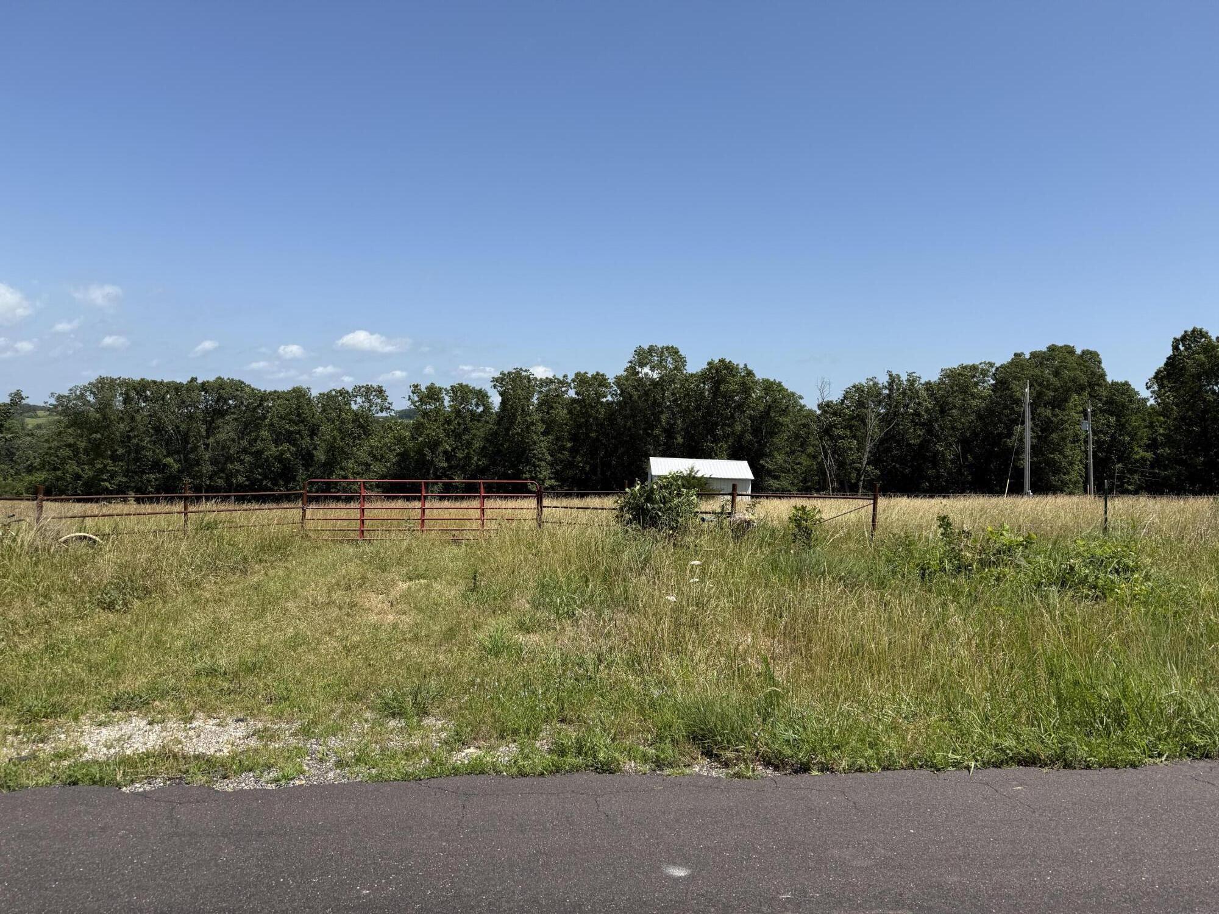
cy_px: 457
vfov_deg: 56.8
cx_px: 610
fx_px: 845
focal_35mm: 24
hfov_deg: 71.6
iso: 80
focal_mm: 6.76
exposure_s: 1/4975
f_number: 1.78
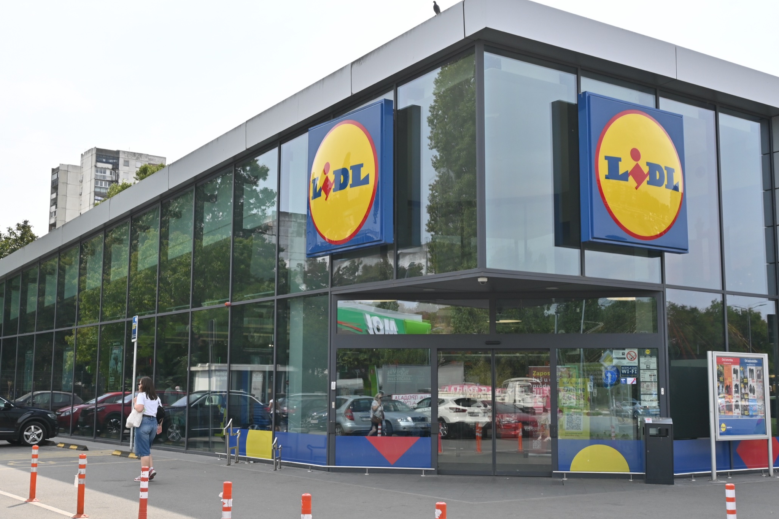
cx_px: 370
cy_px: 253
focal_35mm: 45
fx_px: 974
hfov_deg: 43.6
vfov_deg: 29.9
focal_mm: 24
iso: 100
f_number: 7.1
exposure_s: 1/400
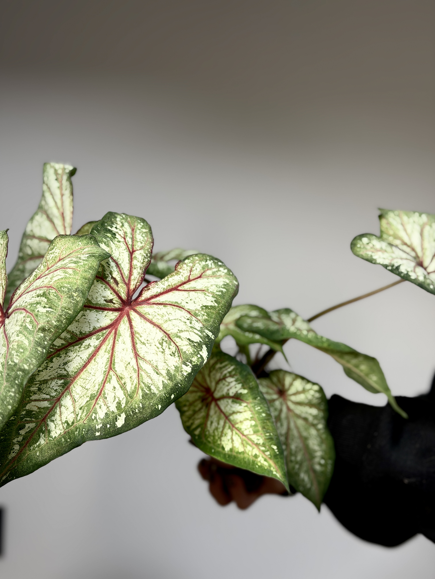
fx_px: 804
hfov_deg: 30.3
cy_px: 290
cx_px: 218
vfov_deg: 39.7
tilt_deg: +0.2
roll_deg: -0.4
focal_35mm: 48
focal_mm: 6.76
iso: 80
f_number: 1.78
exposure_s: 1/121
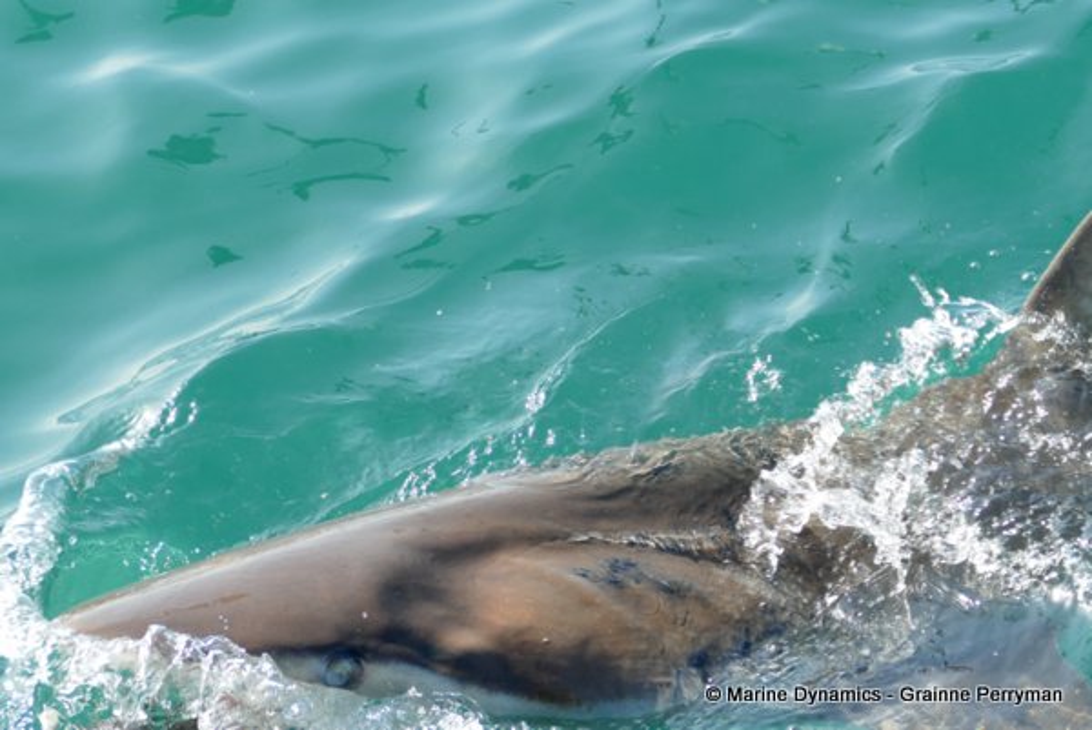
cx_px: 546
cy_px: 365
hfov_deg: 22.6
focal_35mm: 90
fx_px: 2732
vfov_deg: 15.2
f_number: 3.8
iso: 125
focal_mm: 32.65
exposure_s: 1/400
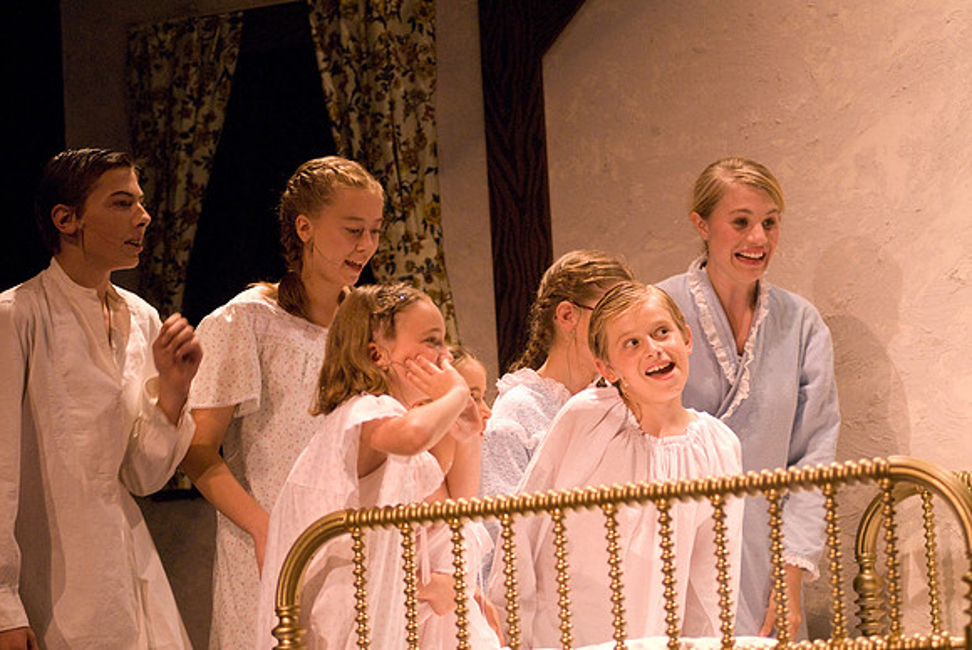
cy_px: 325
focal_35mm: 165
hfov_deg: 12.4
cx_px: 486
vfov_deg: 8.3
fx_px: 4459
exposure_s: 1/125
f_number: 2.8
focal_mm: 110
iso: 1600
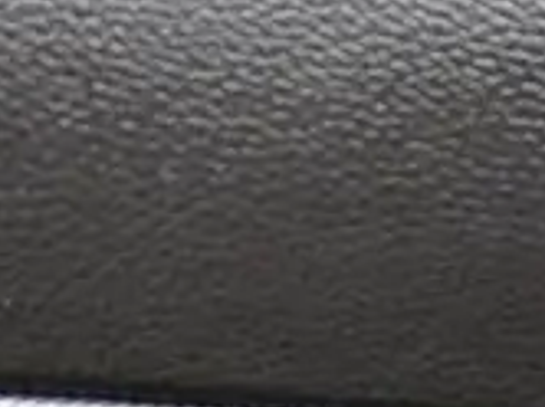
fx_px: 3034
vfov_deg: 7.3
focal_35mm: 193
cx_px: 1087
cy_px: 929
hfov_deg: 9.6
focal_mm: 4.69
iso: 320
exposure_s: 1/40
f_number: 1.8
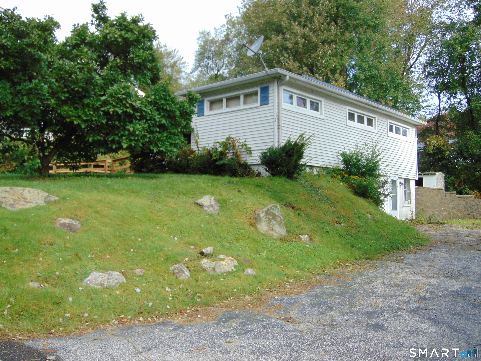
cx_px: 240
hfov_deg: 52.6
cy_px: 180
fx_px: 486
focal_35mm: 35
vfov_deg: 40.7
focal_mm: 6.3
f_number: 3.2
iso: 80
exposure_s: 1/400
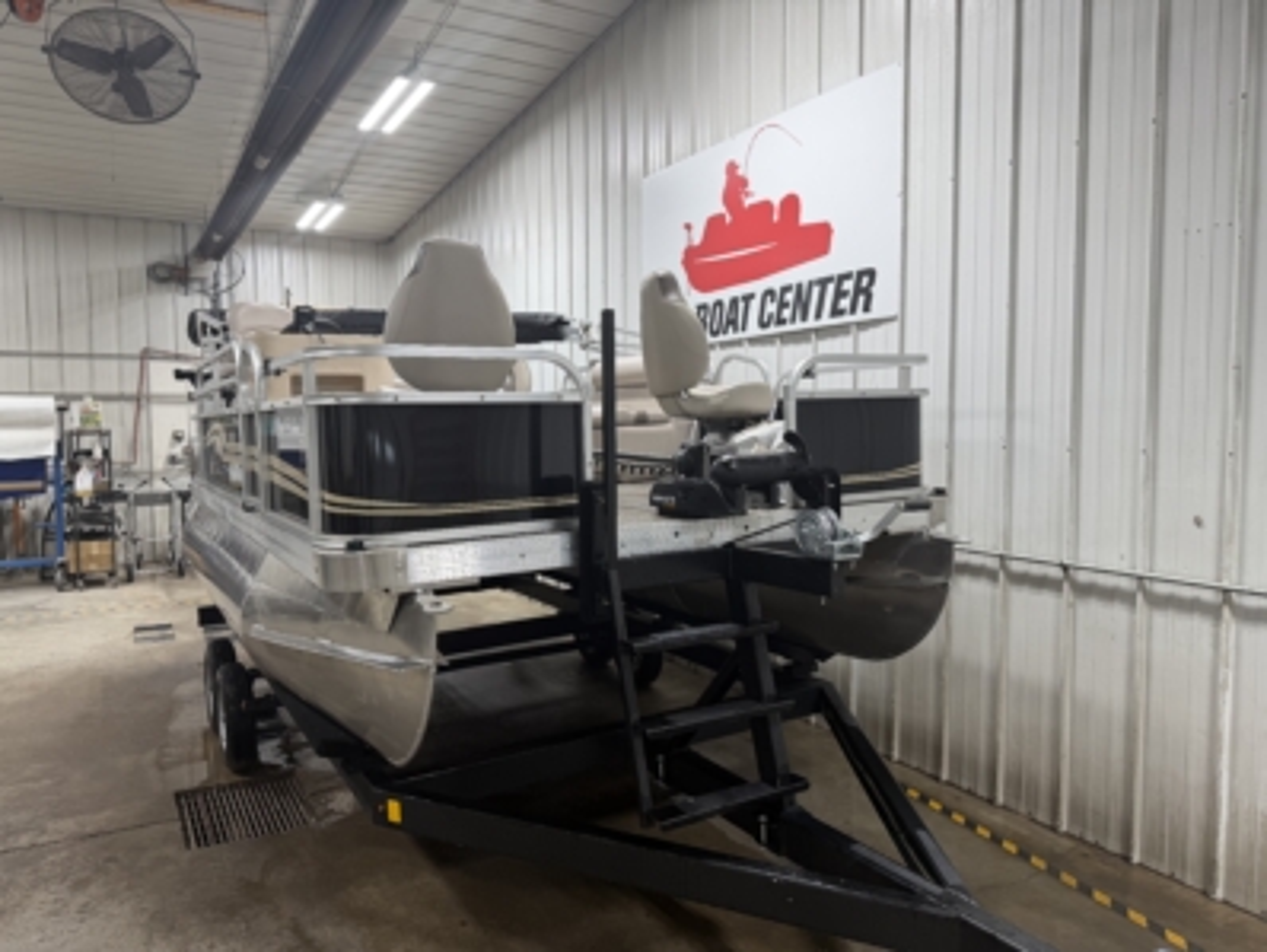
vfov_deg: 56.9
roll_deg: +0.9
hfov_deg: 71.6
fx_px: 879
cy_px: 476
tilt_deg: -4.2
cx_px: 634
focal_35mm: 24
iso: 64
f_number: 1.78
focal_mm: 6.76
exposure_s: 1/121
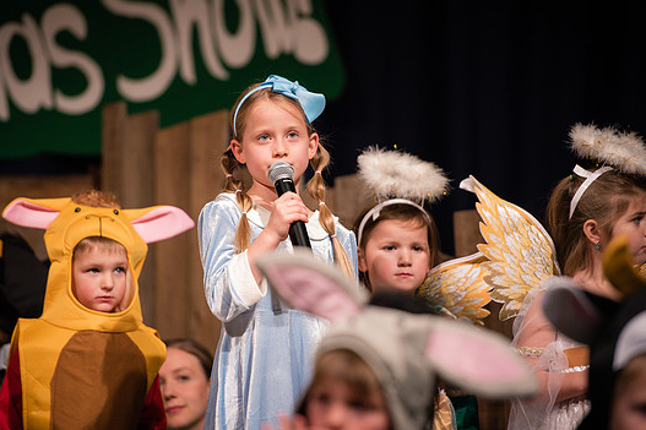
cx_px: 296
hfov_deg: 9.2
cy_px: 200
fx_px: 4018
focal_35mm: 224
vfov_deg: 6.1
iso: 1600
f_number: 2.8
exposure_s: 1/400
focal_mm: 200
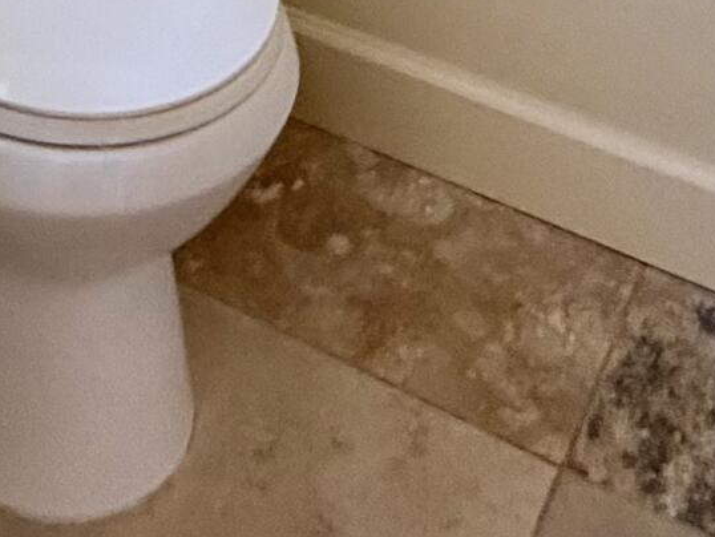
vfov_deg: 13.2
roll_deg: -1.6
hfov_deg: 25.0
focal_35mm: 78
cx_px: 291
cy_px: -816
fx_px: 1612
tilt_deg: -6.5
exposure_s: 1/120
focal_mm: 2.22
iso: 250
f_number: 2.2
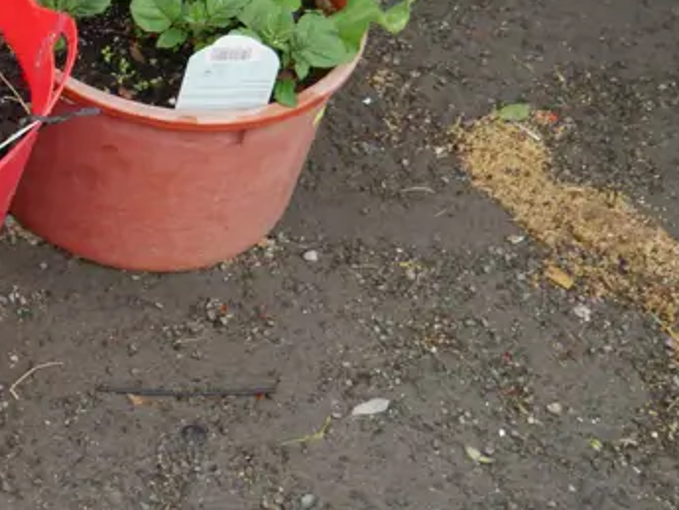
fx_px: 1864
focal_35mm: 95
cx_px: -252
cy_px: -245
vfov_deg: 14.6
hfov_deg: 18.8
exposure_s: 1/160
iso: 200
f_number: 4.5
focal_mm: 16
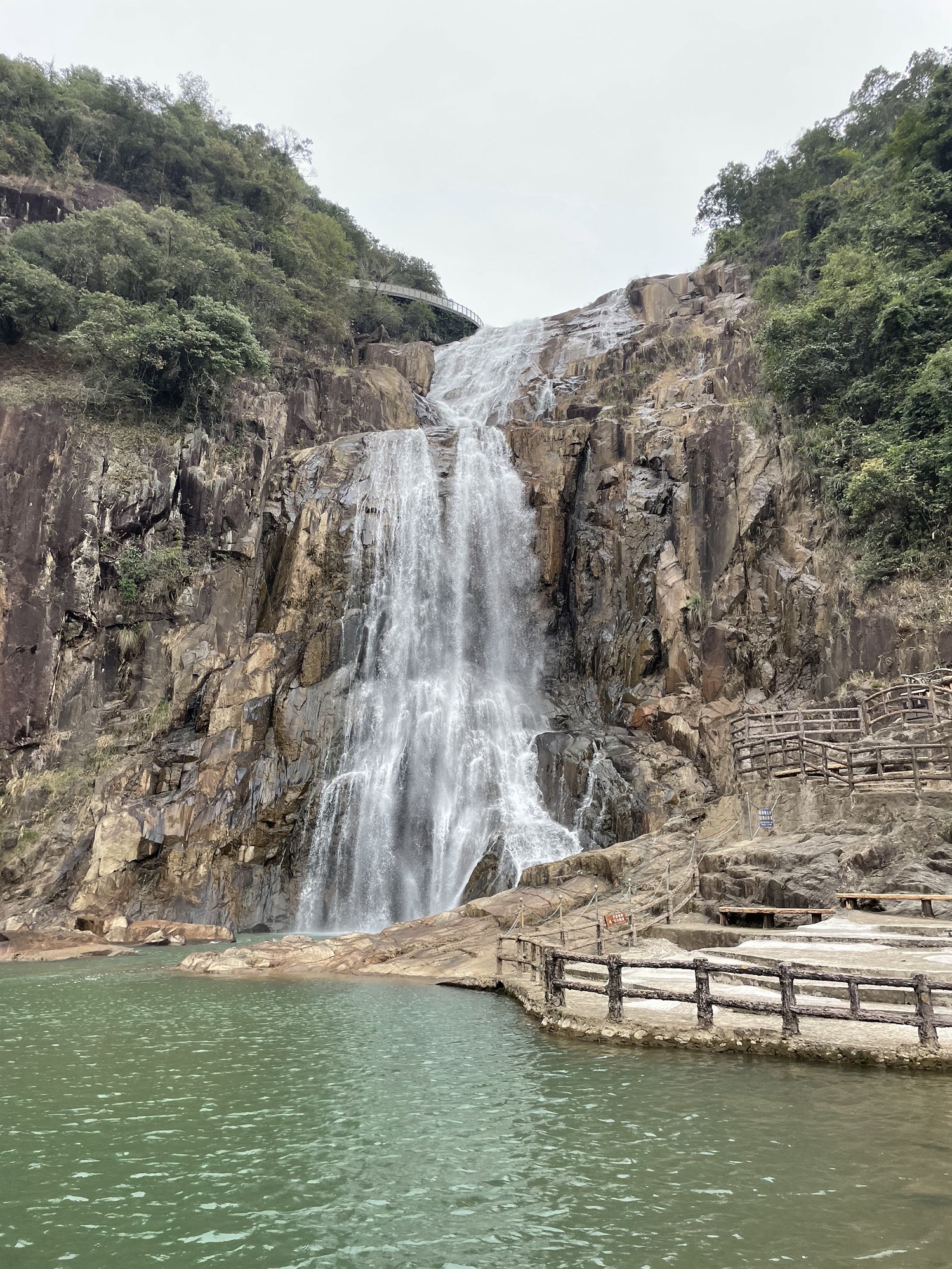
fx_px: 953
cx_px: 476
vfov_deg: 67.3
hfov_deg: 53.1
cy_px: 634
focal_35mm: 26
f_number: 1.6
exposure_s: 1/759
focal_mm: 4.2
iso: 32
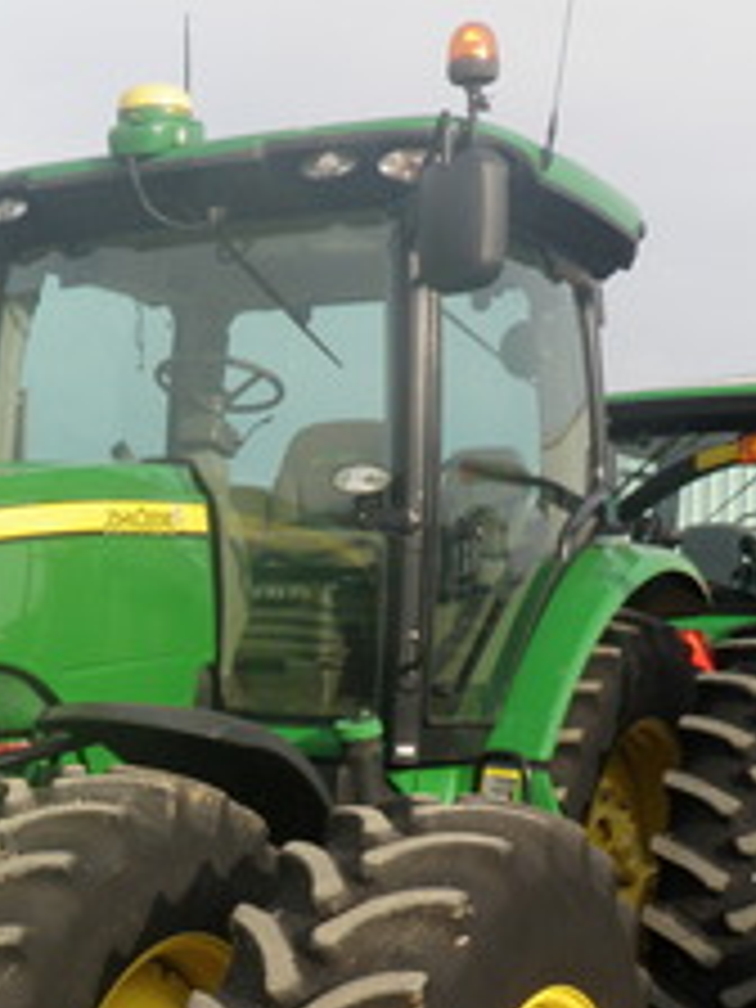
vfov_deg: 28.2
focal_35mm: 68
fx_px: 1980
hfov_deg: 20.2
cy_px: 729
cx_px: -153
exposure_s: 1/160
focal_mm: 5
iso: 50
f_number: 5
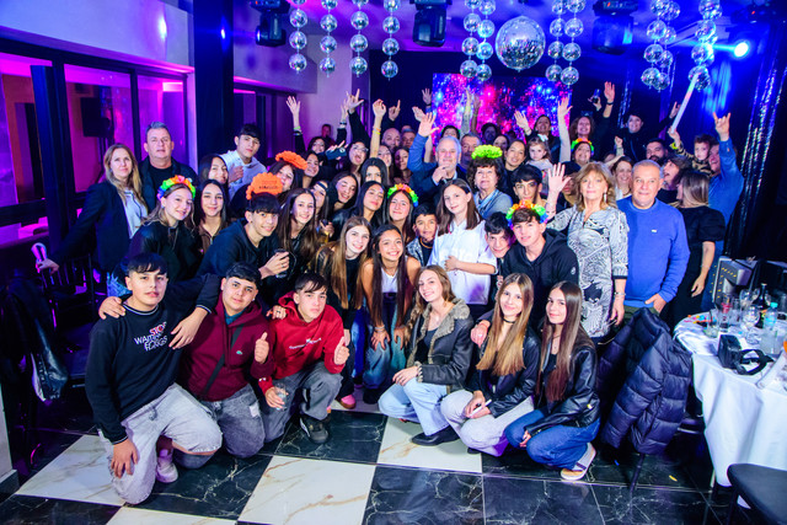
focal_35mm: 26
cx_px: 394
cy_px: 262
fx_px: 558
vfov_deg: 50.4
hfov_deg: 70.4
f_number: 3.2
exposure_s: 1/60
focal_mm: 17
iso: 2500
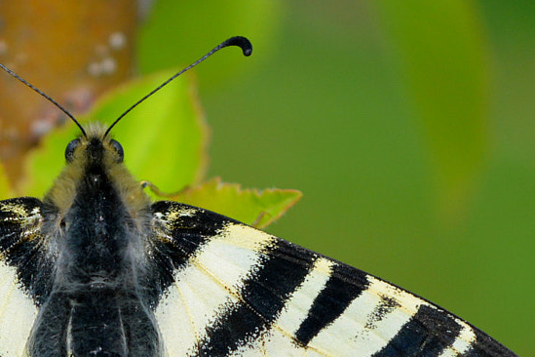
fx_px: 3573
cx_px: 66
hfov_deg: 8.5
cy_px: 467
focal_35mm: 240
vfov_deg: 5.7
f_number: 6.3
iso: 400
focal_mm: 55
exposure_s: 1/1600
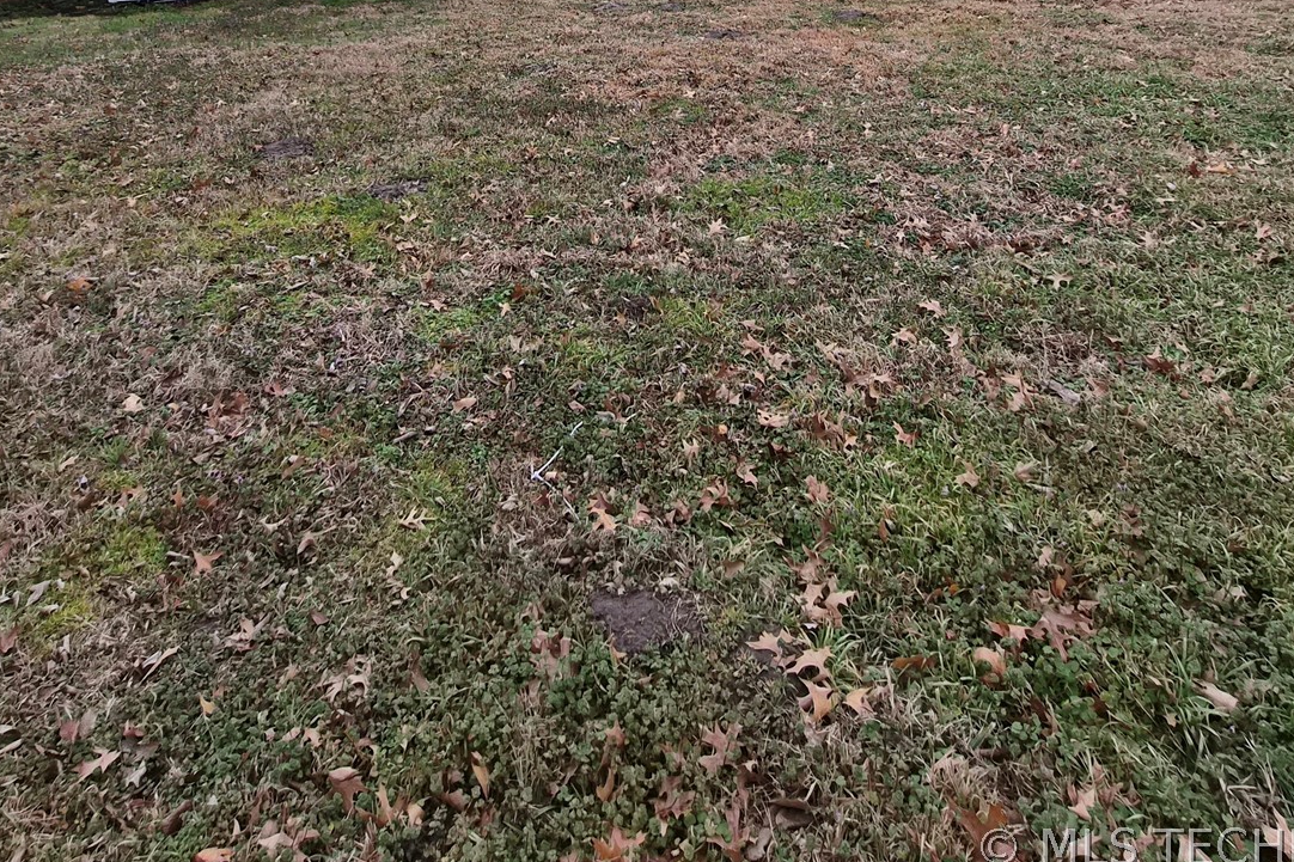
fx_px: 862
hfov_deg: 73.7
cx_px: 602
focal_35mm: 24
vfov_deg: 45.9
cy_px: 26
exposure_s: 1/165
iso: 25
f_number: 2.2
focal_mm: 1.7
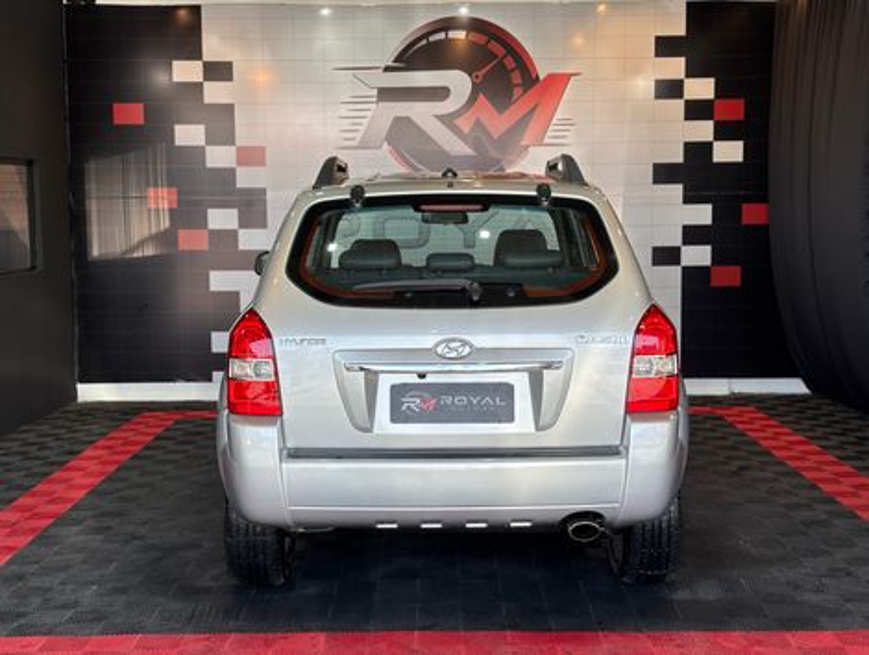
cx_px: 434
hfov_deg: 36.8
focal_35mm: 52
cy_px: 328
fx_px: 1307
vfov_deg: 28.1
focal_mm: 5.96
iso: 32
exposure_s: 1/313
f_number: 1.6
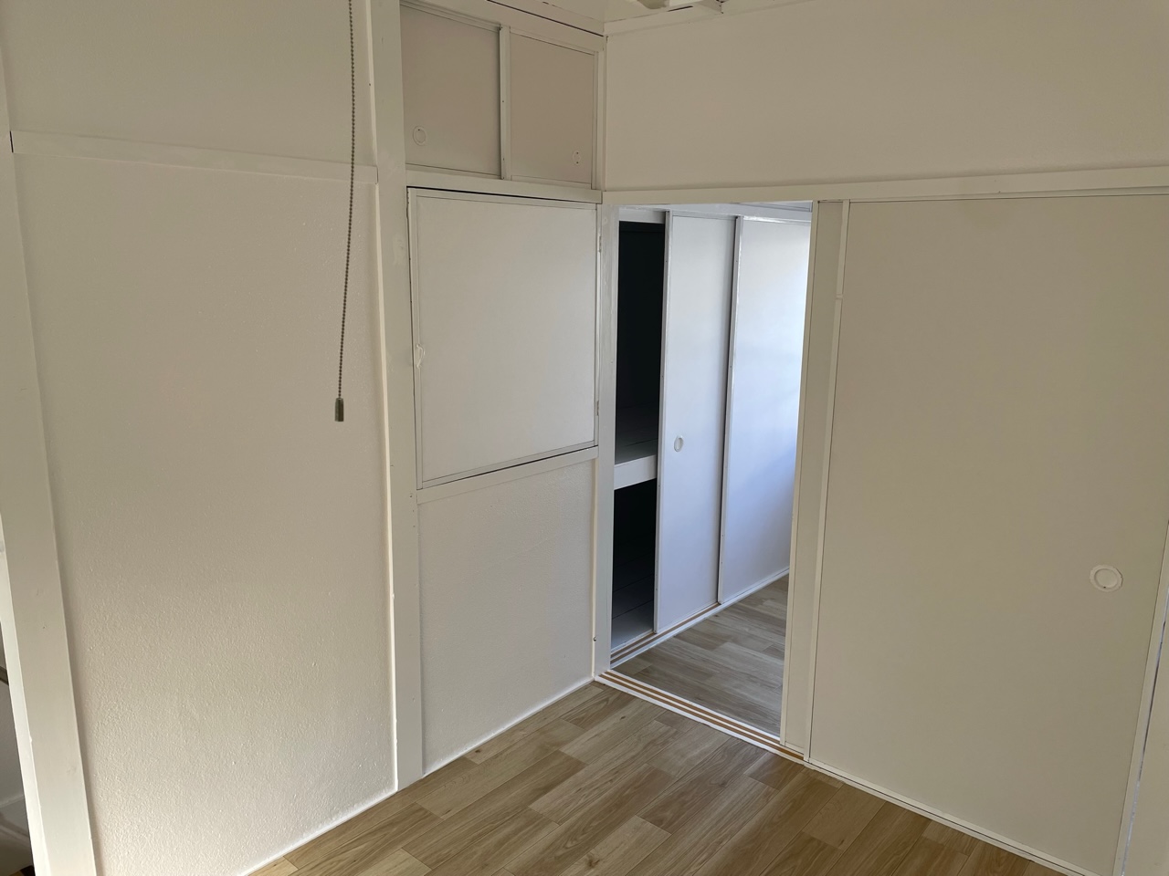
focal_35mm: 26
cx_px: 584
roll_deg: -0.9
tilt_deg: -12.0
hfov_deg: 67.3
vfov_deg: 53.1
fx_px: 878
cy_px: 438
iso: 32
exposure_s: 1/165
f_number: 1.6
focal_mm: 4.2
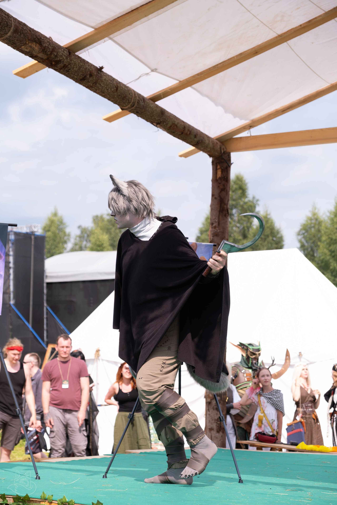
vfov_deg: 26.3
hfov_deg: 17.7
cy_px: 252
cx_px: 168
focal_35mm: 77
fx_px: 1081
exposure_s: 1/1250
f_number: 4
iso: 200
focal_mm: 51.6
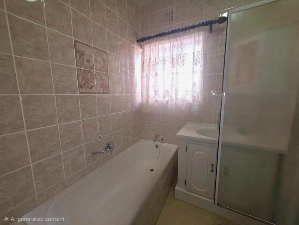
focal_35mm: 13
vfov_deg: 89.9
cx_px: 150
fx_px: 112
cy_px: 112
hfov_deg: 106.2
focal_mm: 2.2
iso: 200
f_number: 1.9
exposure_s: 1/50.3
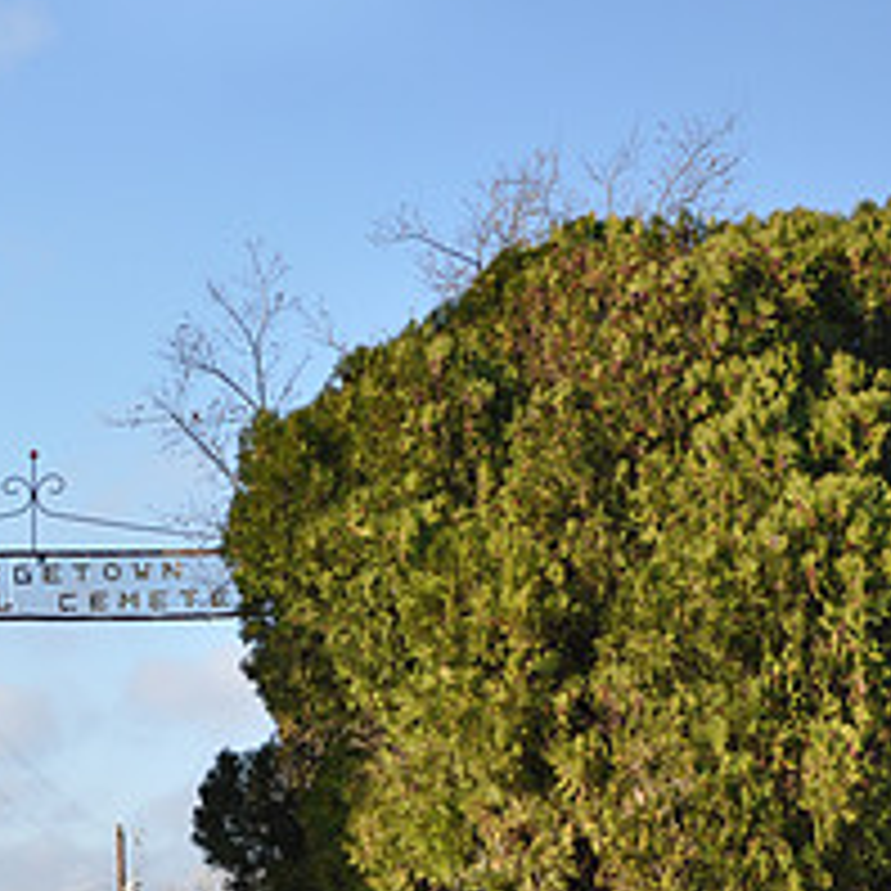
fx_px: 2715
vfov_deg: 18.5
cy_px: 650
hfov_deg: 18.4
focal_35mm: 93
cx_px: 122
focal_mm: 25
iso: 200
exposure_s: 1/200
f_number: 5.6
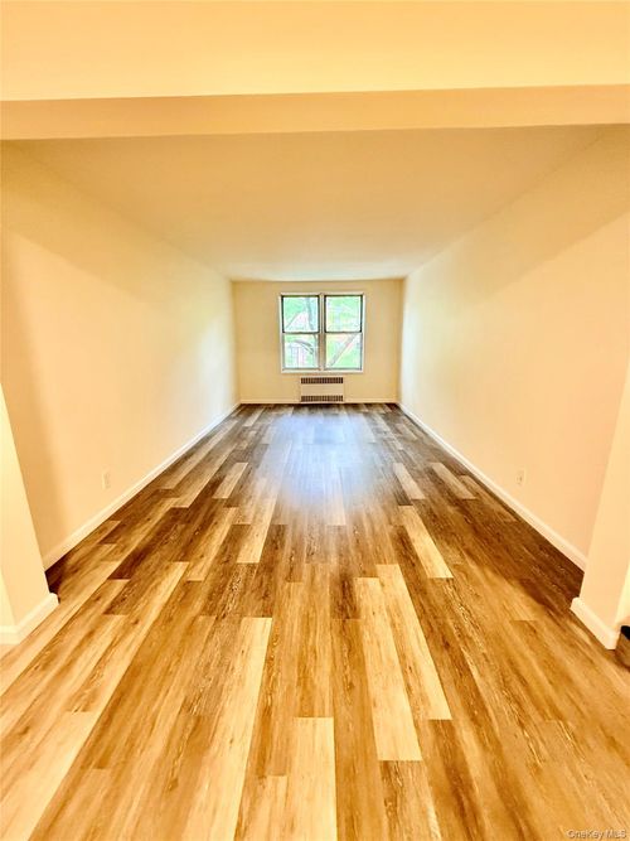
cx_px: 315
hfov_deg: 85.7
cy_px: 420
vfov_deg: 102.1
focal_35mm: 14
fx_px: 340
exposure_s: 1/60
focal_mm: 2.22
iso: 640
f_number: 2.2
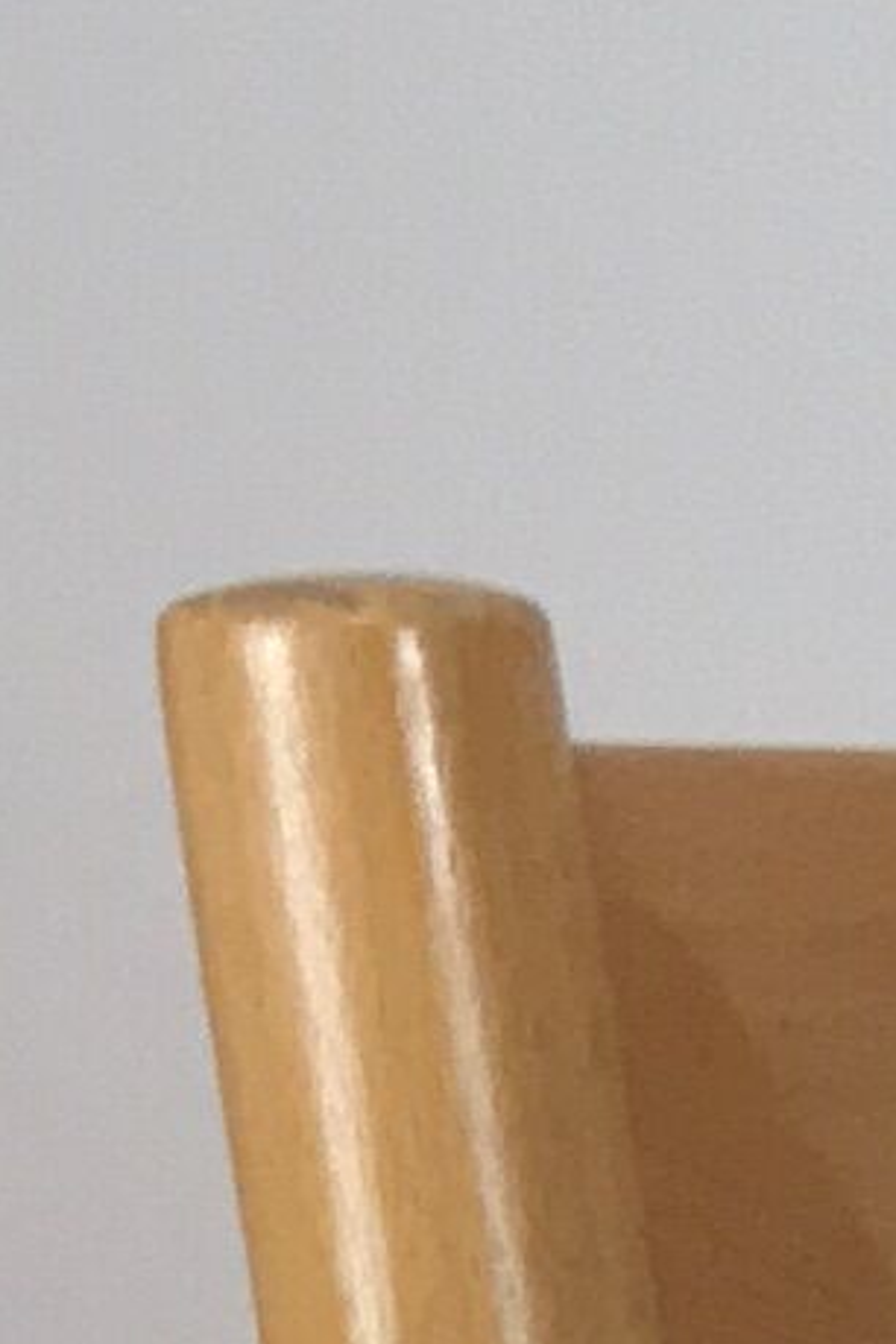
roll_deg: +1.0
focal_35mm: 265
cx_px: 5563
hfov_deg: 4.1
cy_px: 3643
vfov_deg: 7.1
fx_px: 9893
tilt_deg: -15.0
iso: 25
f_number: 2.2
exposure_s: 1/33
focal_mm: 4.15
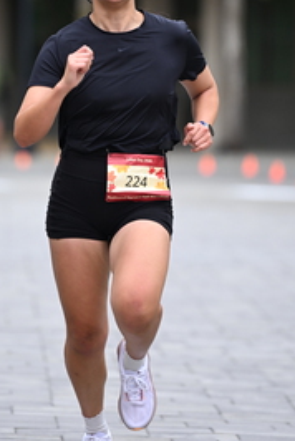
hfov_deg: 3.4
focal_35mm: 403
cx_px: 127
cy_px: 108
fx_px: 4940
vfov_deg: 5.1
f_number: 2.8
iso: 640
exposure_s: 1/2000
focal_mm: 195
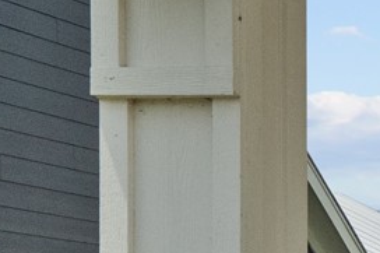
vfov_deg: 10.3
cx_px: 1146
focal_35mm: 128
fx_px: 1350
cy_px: 380
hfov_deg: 10.8
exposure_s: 1/1000
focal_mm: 16
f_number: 10
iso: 2000
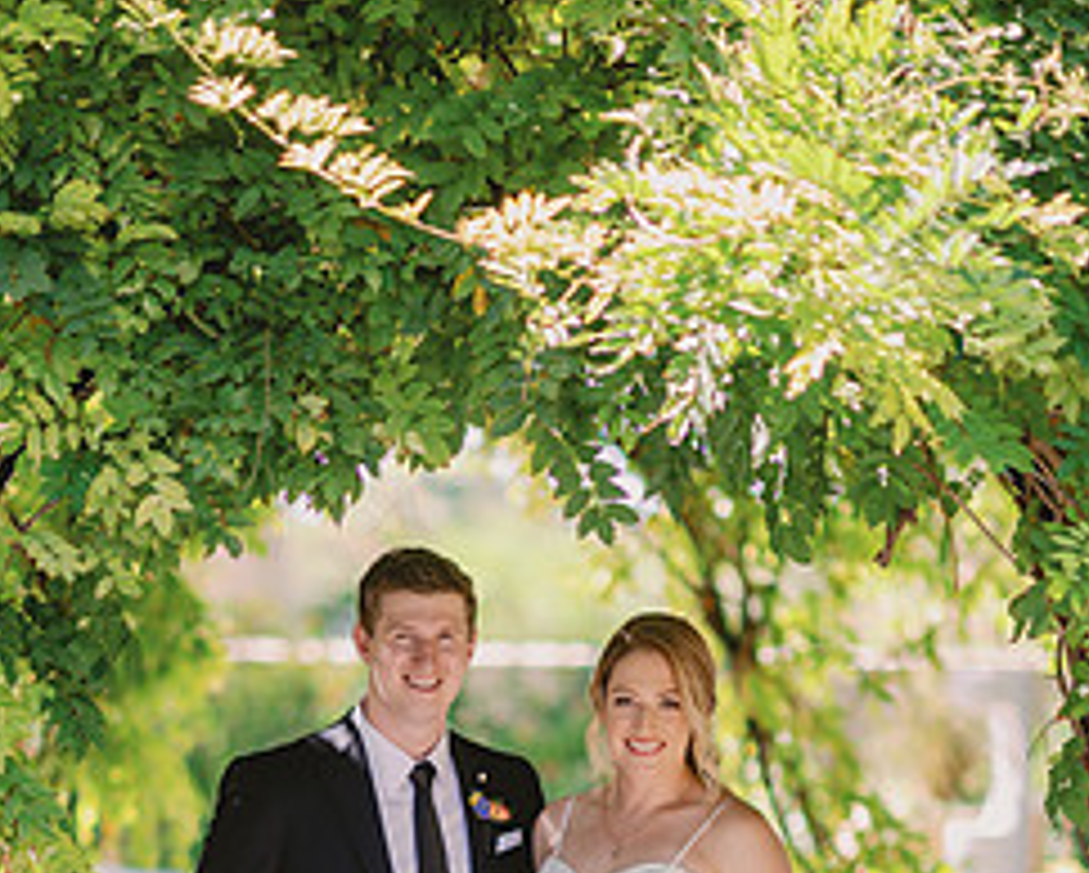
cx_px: 493
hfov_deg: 13.0
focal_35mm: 148
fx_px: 4774
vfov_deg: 10.3
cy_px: 999
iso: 160
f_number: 1.6
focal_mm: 85
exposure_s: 1/1250
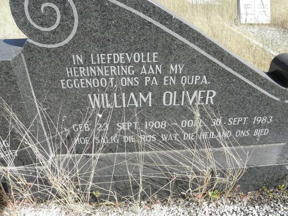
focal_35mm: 27
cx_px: 147
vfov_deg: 51.4
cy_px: 107
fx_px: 225
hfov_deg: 65.3
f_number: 5.6
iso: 64
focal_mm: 4.6
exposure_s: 1/200
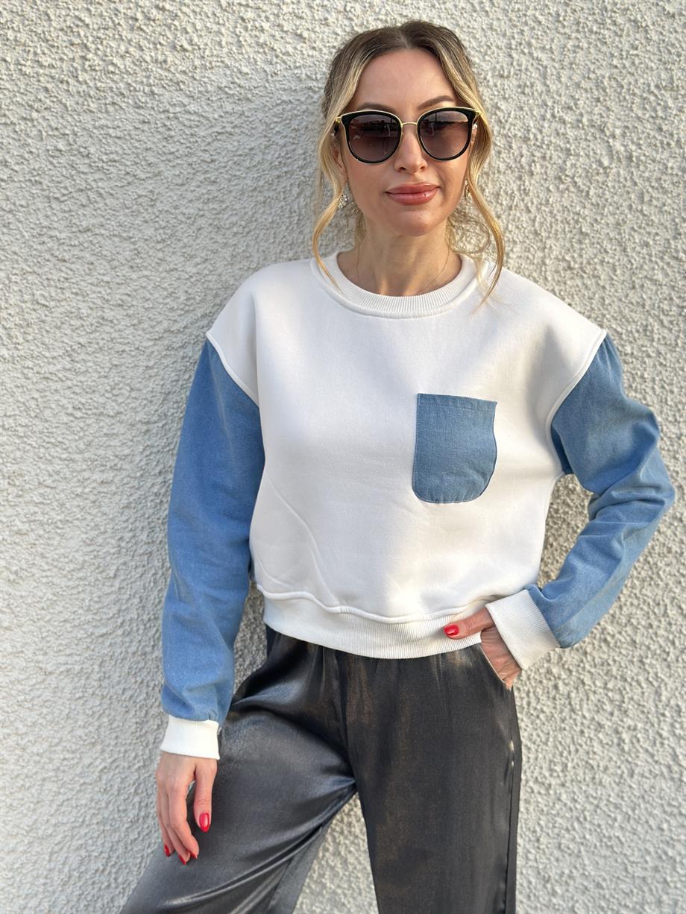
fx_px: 1268
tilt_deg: -8.5
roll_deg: -0.8
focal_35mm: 48
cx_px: 343
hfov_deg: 30.3
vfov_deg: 39.6
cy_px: 457
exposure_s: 1/236
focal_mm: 6.86
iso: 80
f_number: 1.78
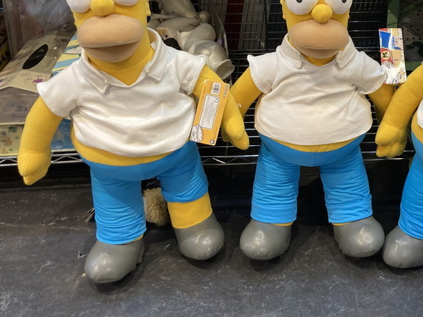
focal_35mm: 48
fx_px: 587
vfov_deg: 29.7
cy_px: 71
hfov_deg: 38.2
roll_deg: -1.5
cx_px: 339
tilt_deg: -28.9
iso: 125
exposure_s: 1/50
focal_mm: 3.99
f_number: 1.8
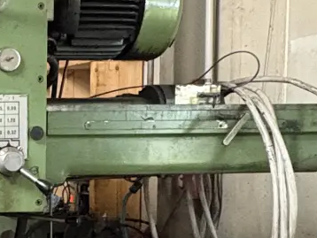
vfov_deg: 19.6
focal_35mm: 75
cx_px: -148
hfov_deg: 21.9
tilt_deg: -3.8
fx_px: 687
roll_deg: +0.0
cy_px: 161
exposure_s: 1/60
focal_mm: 2.22
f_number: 2.2
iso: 640
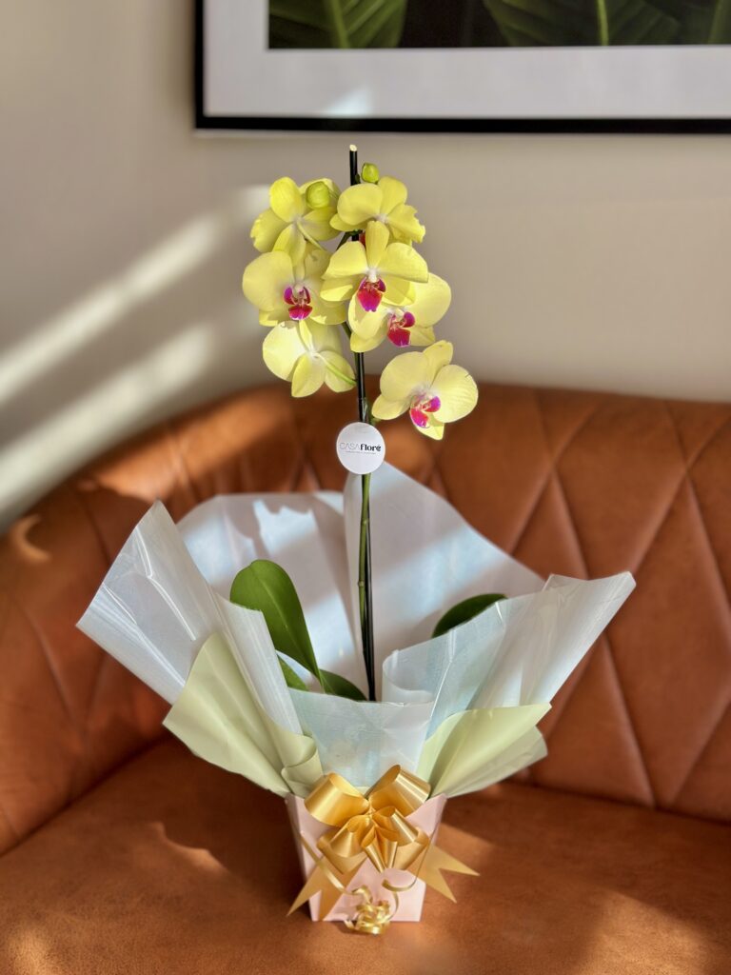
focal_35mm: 48
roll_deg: -1.5
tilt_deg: -12.0
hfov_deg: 30.3
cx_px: 366
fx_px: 1352
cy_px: 488
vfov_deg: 39.7
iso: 80
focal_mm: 6.86
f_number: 1.78
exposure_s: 1/1185
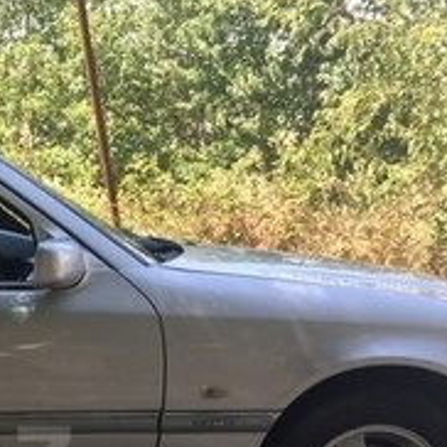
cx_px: -179
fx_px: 1359
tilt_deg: -14.1
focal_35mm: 93
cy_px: 463
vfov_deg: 18.1
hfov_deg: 17.2
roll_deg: +4.4
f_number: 2.2
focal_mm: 4.15
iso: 32
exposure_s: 1/439
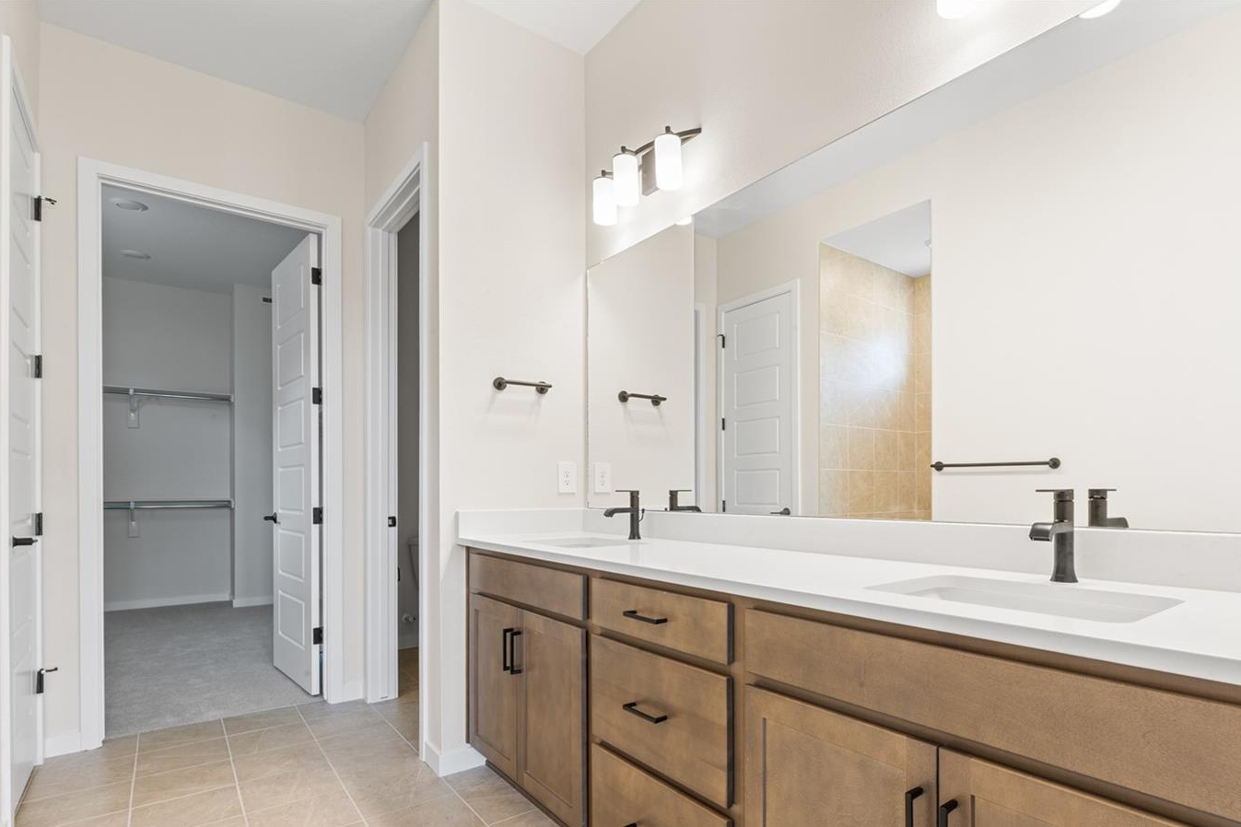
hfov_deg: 86.3
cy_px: 487
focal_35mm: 19
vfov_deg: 64.1
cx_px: 710
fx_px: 655
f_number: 20
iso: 100
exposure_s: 6
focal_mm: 16
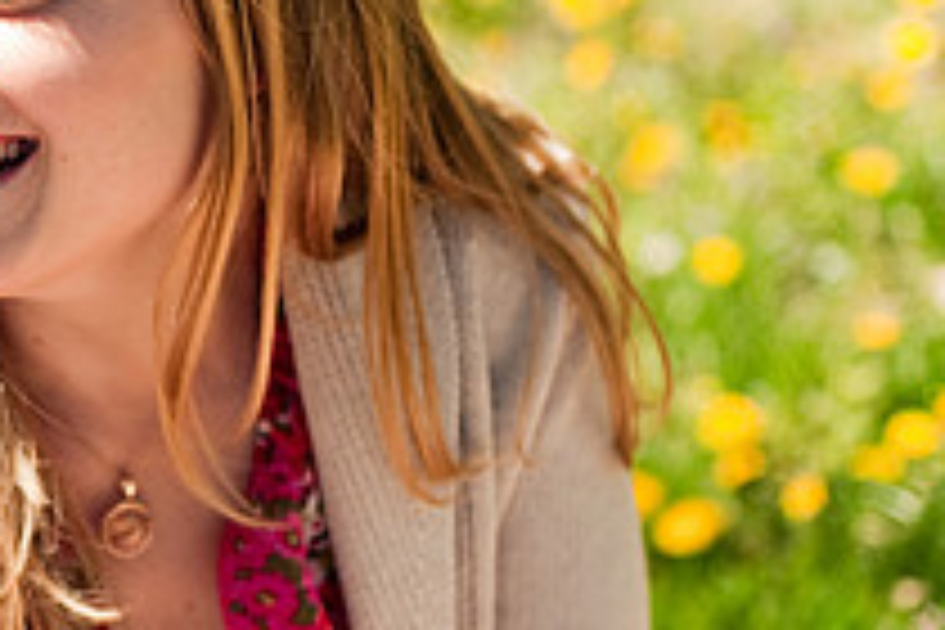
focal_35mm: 138
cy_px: 238
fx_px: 3622
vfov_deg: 9.9
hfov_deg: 14.3
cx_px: -234
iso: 200
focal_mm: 50
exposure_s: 1/1600
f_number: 2.5
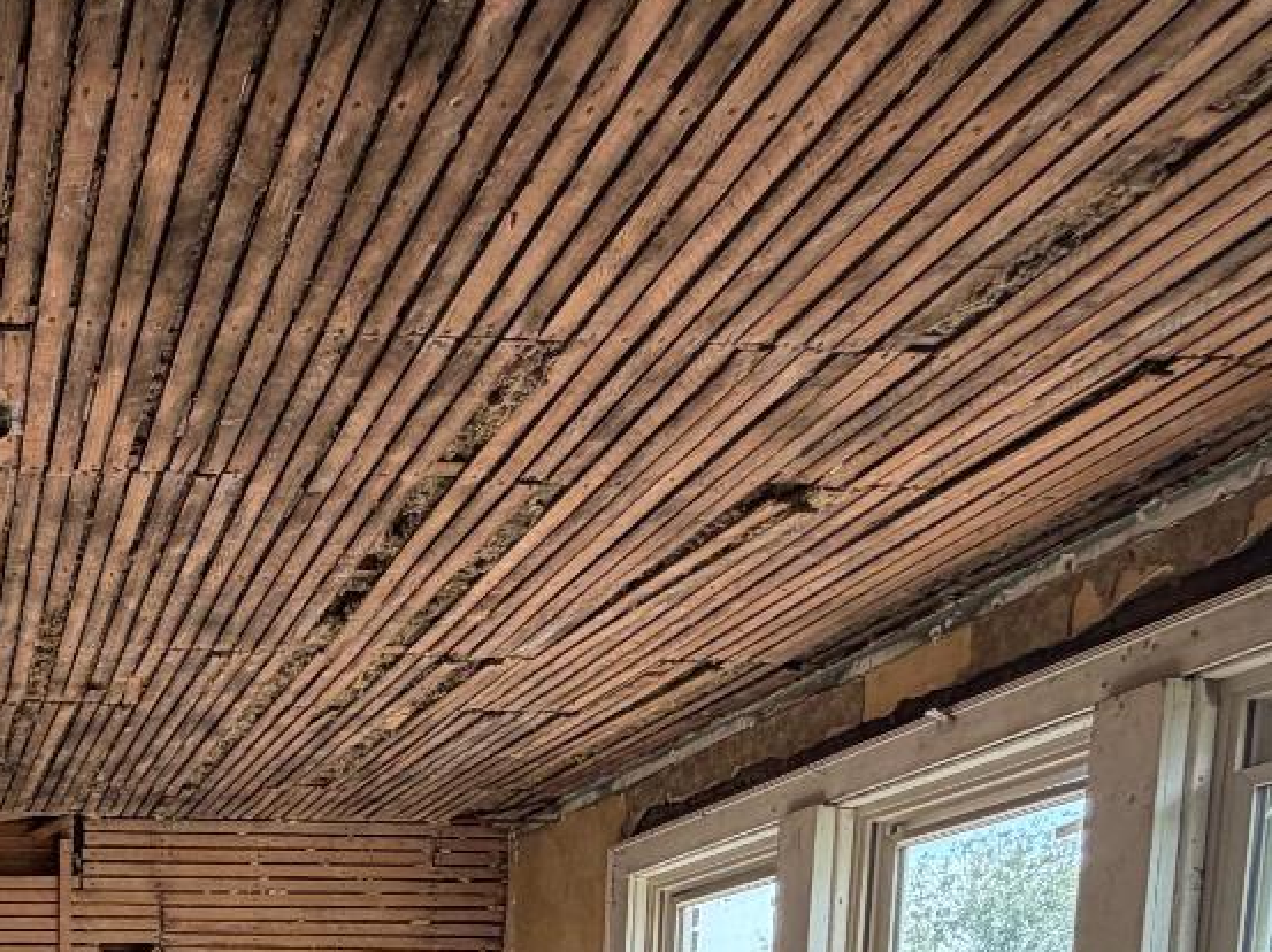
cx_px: -9
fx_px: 1395
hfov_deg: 42.2
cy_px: 1277
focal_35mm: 38
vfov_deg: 29.4
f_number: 2.2
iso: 80
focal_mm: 2.22
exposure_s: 1/121
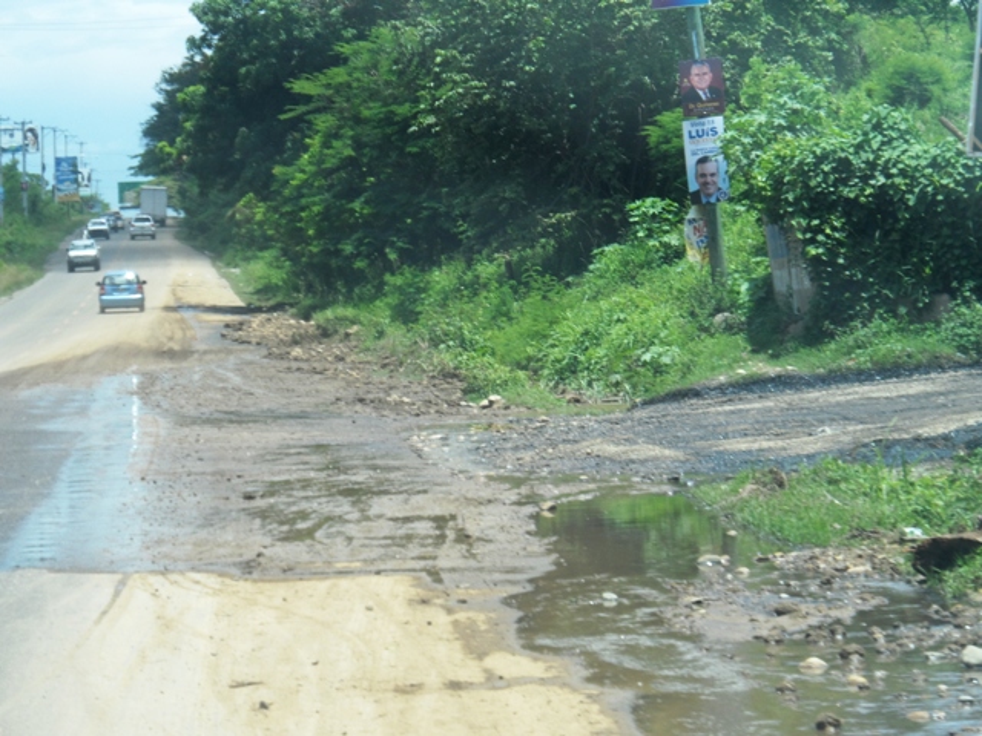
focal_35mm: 178
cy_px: 368
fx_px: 5050
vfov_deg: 8.3
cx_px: 491
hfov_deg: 11.1
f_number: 4.5
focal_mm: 28.9
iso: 80
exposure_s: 1/350
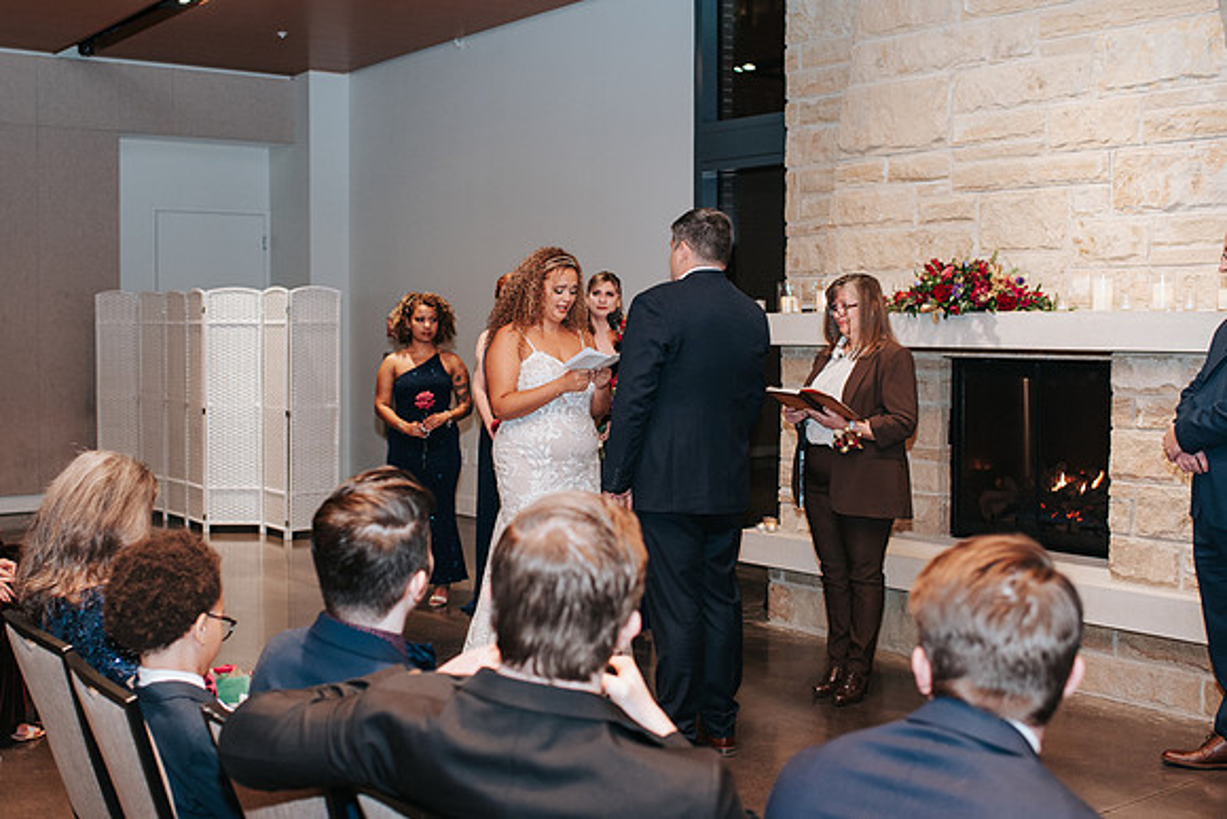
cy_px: 371
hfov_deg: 43.6
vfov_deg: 29.9
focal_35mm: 45
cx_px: 547
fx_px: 1531
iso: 1000
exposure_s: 1/200
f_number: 2.8
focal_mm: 35
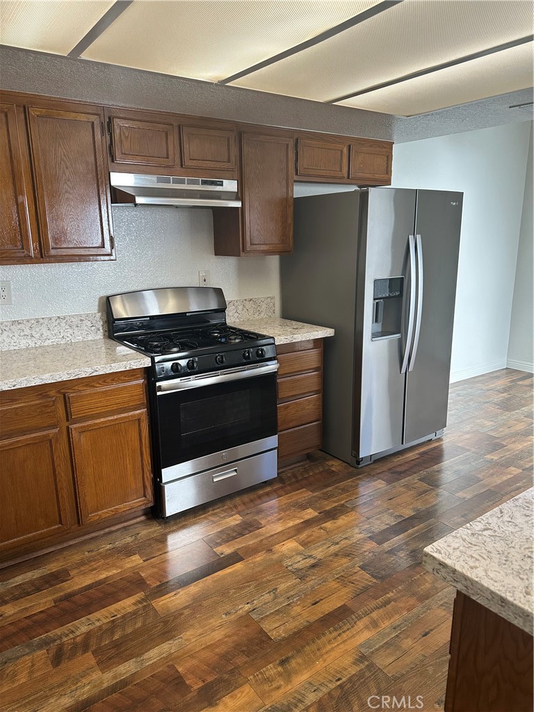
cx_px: 267
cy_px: 356
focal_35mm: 24
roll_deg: +0.2
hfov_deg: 56.8
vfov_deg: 71.6
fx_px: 494
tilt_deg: -14.0
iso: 200
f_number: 1.78
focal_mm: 6.86
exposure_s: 1/120
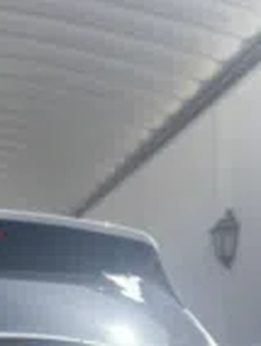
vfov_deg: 23.5
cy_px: 451
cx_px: -56
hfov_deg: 19.0
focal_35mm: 73
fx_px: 732
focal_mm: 5.1
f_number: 1.6
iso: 50
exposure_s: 1/2123
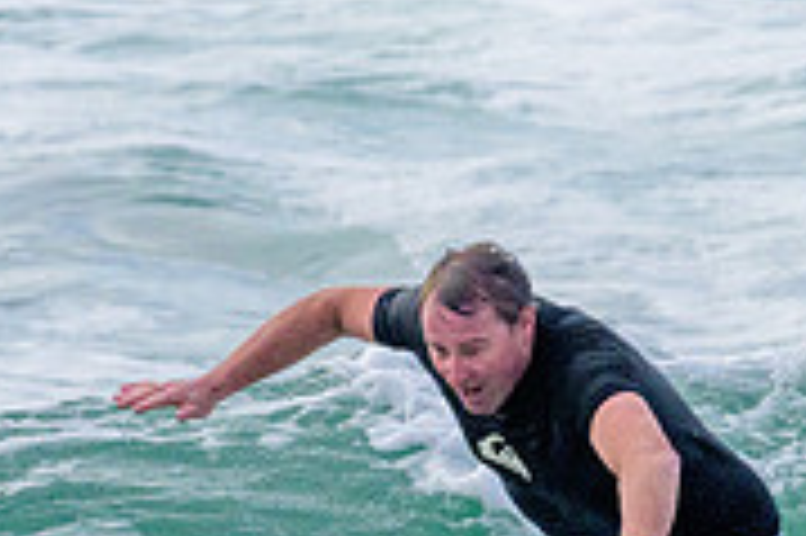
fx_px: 46659
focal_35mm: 2086
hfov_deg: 1.0
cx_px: 287
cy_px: 611
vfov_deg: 0.7
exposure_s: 1/2000
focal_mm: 470
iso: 1000
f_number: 10
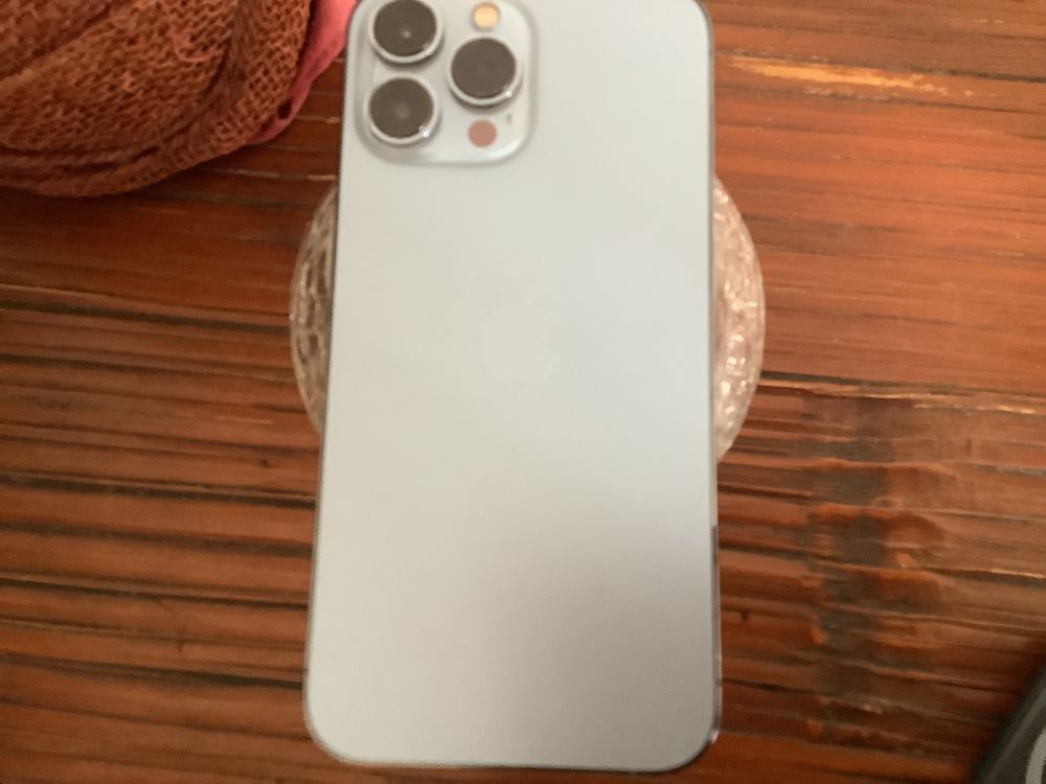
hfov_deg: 58.4
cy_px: 392
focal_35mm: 31
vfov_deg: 45.4
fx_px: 937
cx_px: 523
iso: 320
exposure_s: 1/30
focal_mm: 3.3
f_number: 2.4
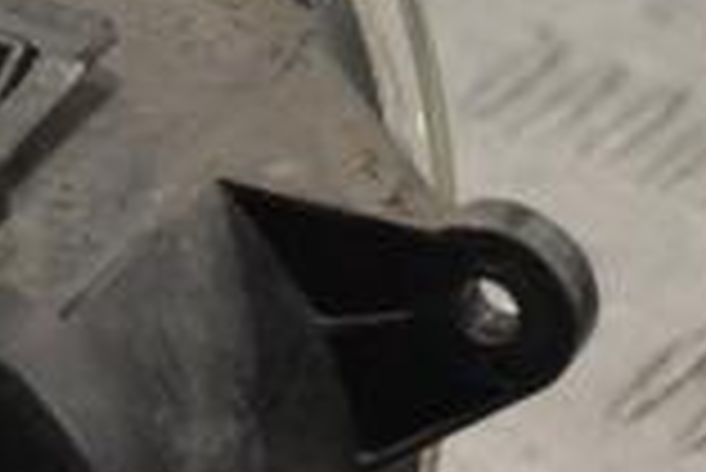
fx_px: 6181
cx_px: -180
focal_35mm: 315
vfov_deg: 4.4
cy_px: 328
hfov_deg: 6.5
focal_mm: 55
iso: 3200
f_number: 9
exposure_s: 1/320
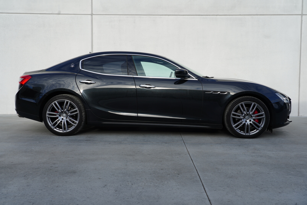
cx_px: 154
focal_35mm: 32
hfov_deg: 58.7
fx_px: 273
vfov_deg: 41.2
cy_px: 102
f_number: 8
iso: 100
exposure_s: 1/200
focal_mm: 32
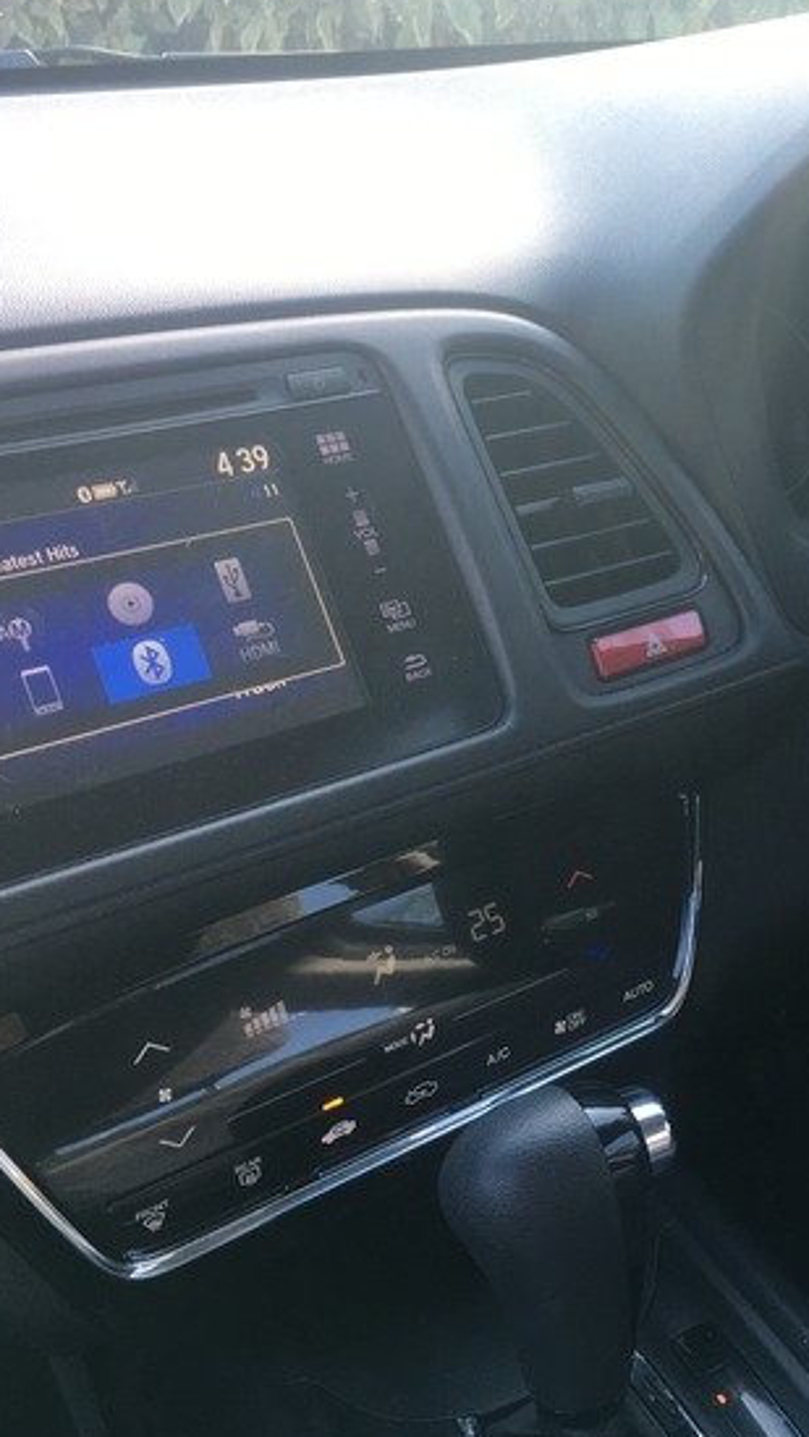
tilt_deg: -23.6
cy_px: 665
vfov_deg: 44.5
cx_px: 744
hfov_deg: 25.1
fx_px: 1753
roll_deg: +1.1
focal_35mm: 46
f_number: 2.2
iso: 40
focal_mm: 4.15
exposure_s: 1/100
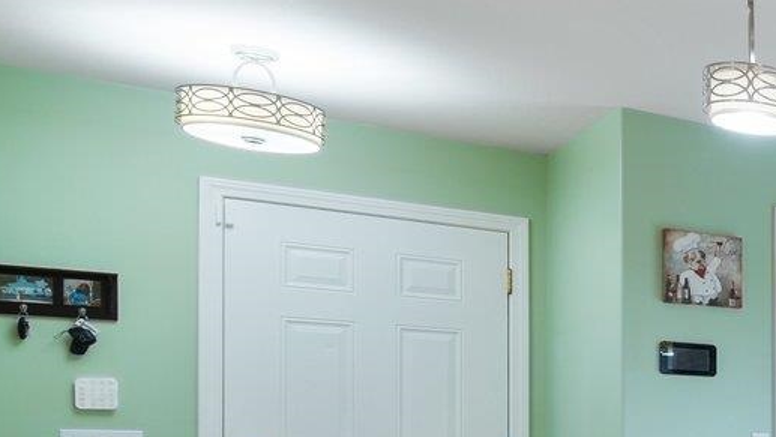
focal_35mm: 54
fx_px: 1111
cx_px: 1337
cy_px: 445
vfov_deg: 21.4
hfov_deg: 23.5
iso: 200
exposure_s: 1/1.25
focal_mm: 13
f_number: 7.1
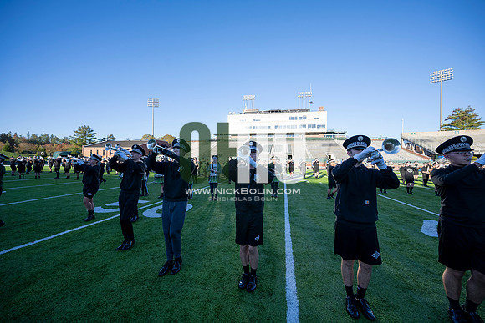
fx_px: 189
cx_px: 242
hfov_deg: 104.2
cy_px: 162
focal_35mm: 14
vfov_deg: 81.2
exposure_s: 1/500
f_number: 4.5
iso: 160
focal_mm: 14
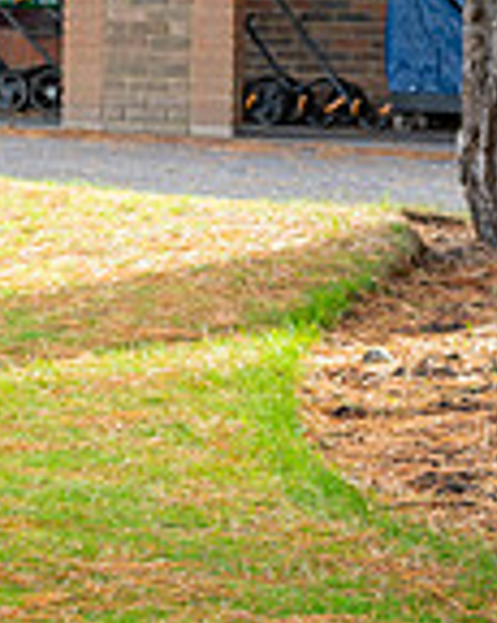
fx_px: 3350
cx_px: -739
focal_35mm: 182
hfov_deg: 7.8
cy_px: -24
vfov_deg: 10.5
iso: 200
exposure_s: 1/125
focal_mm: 48
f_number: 6.3
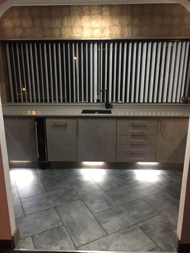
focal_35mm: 29
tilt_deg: -14.0
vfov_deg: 61.7
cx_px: 95
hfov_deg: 48.2
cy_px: 126
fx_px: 212
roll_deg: +0.1
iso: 250
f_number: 2.2
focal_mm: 4.15
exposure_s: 1/25
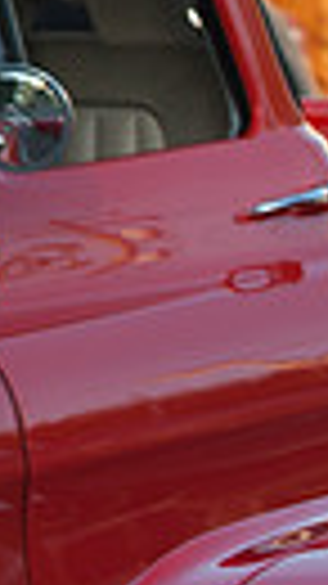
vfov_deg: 2.6
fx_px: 13036
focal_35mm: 842
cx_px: 1281
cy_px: 812
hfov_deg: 1.4
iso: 200
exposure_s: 1/200
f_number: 7.1
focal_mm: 120
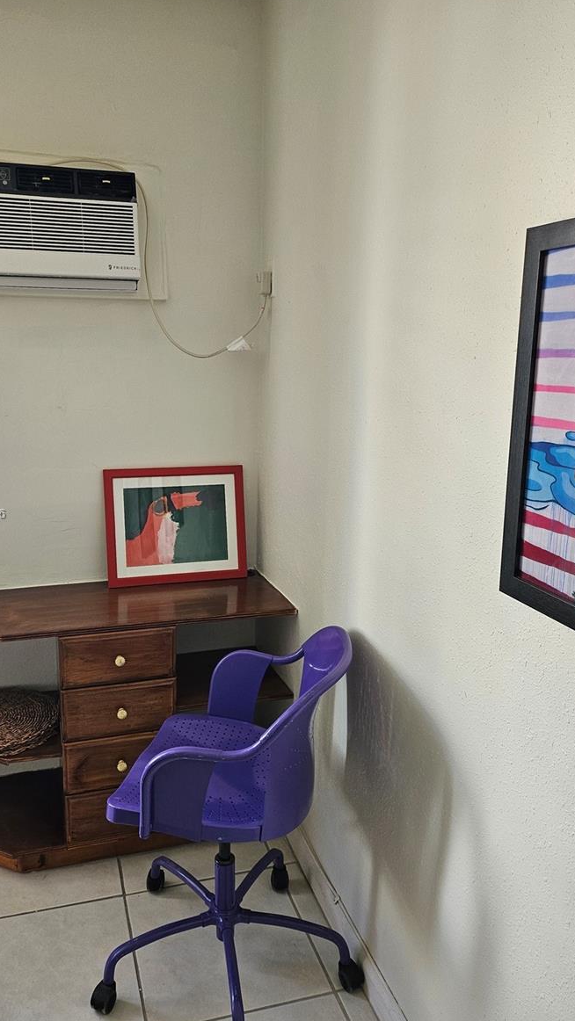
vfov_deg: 69.9
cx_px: 238
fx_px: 732
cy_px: 515
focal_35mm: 27
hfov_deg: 42.8
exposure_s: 1/120
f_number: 1.8
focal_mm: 5
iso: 125
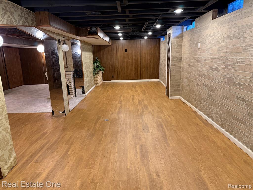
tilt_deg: -13.4
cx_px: 126
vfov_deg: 56.8
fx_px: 175
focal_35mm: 24
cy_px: 95
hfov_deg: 71.6
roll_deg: +1.8
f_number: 1.78
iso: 320
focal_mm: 6.76
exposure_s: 1/60
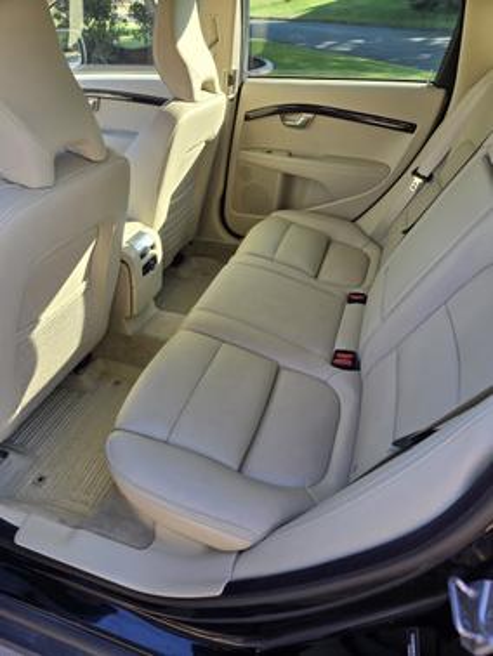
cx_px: 246
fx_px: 436
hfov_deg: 58.9
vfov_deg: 73.9
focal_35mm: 23
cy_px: 328
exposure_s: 1/182
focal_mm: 5.4
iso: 32
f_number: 1.8
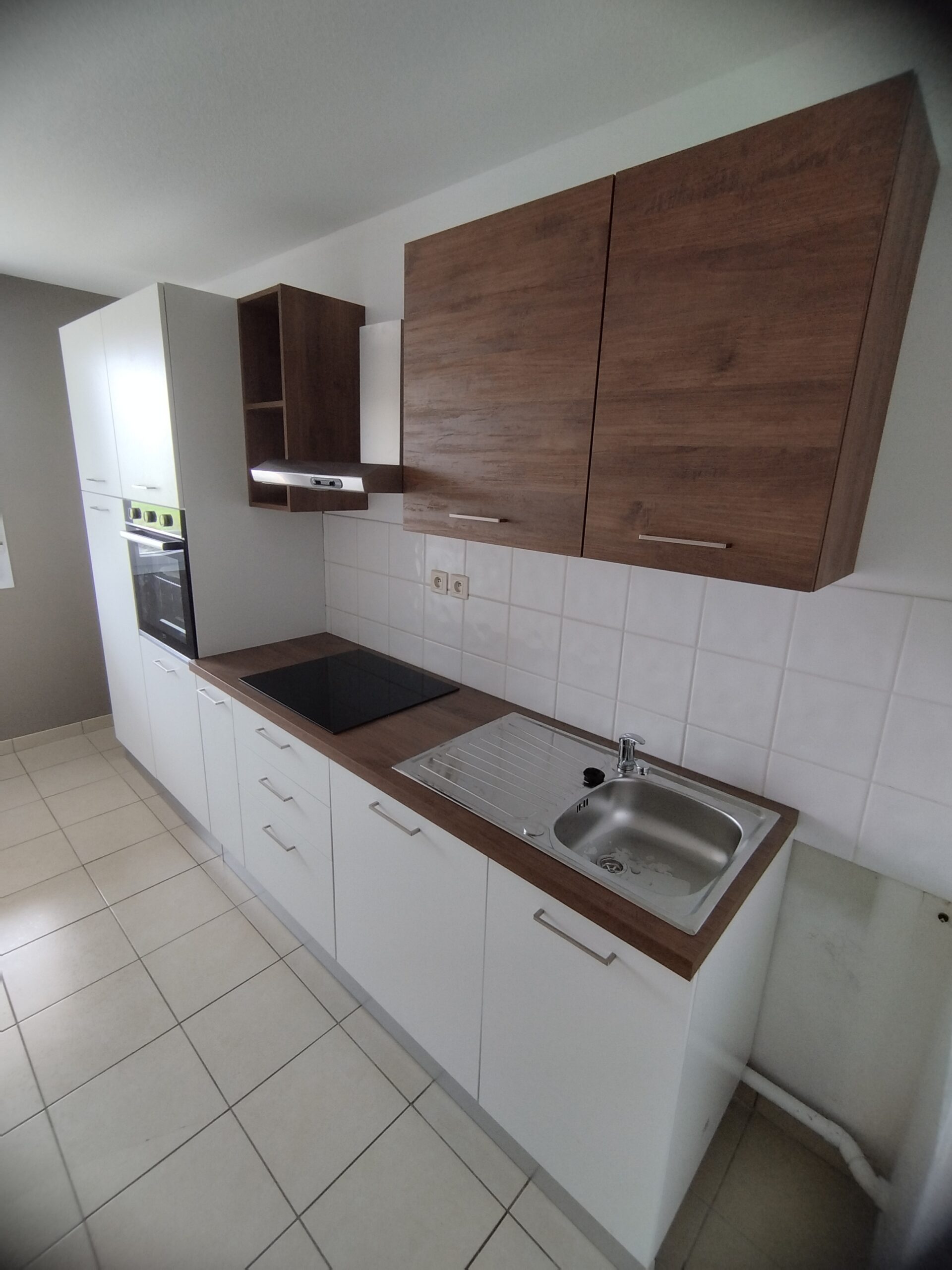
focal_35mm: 16
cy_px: 635
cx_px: 476
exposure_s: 1/25
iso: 64
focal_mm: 1.65
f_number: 2.2
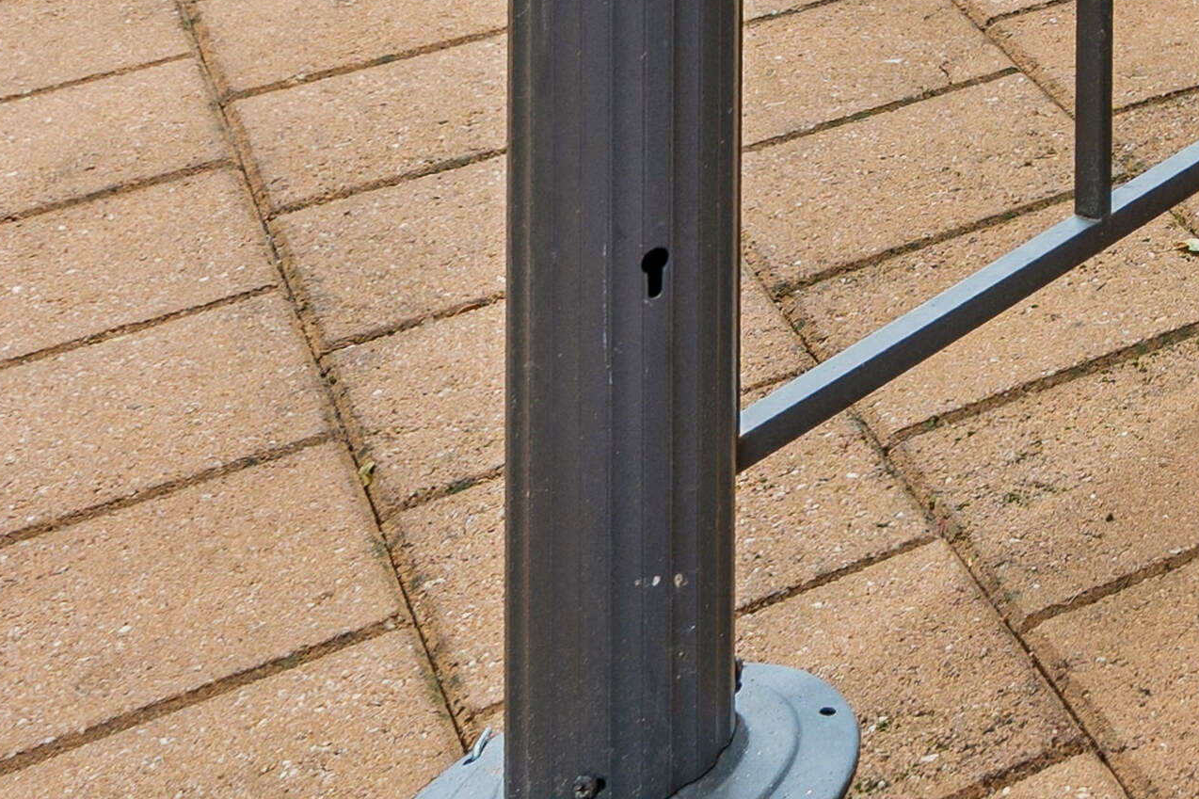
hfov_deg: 17.5
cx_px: 2307
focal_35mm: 88
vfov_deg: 11.8
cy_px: -1271
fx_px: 2930
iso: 100
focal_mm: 16
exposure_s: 1/8
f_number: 7.1
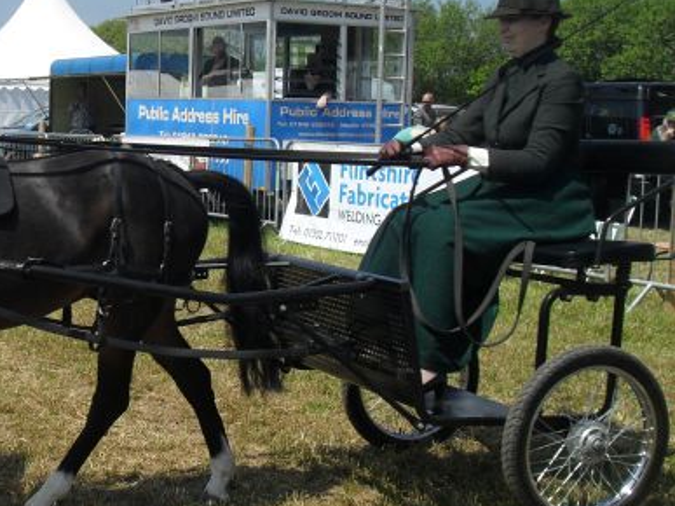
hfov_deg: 30.6
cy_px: 272
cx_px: 153
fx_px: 1209
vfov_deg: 23.6
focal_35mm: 62
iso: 100
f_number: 10
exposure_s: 1/180
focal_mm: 7
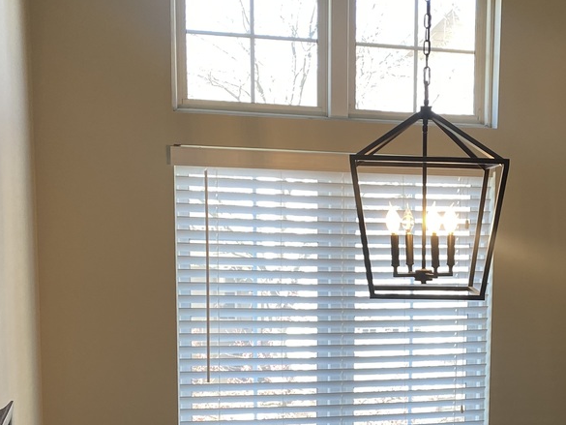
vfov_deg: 22.4
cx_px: 460
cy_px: 374
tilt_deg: -7.1
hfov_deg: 29.5
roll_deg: -1.1
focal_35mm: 64
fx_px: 1047
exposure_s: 1/120
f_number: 1.8
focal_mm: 4.25
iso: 64
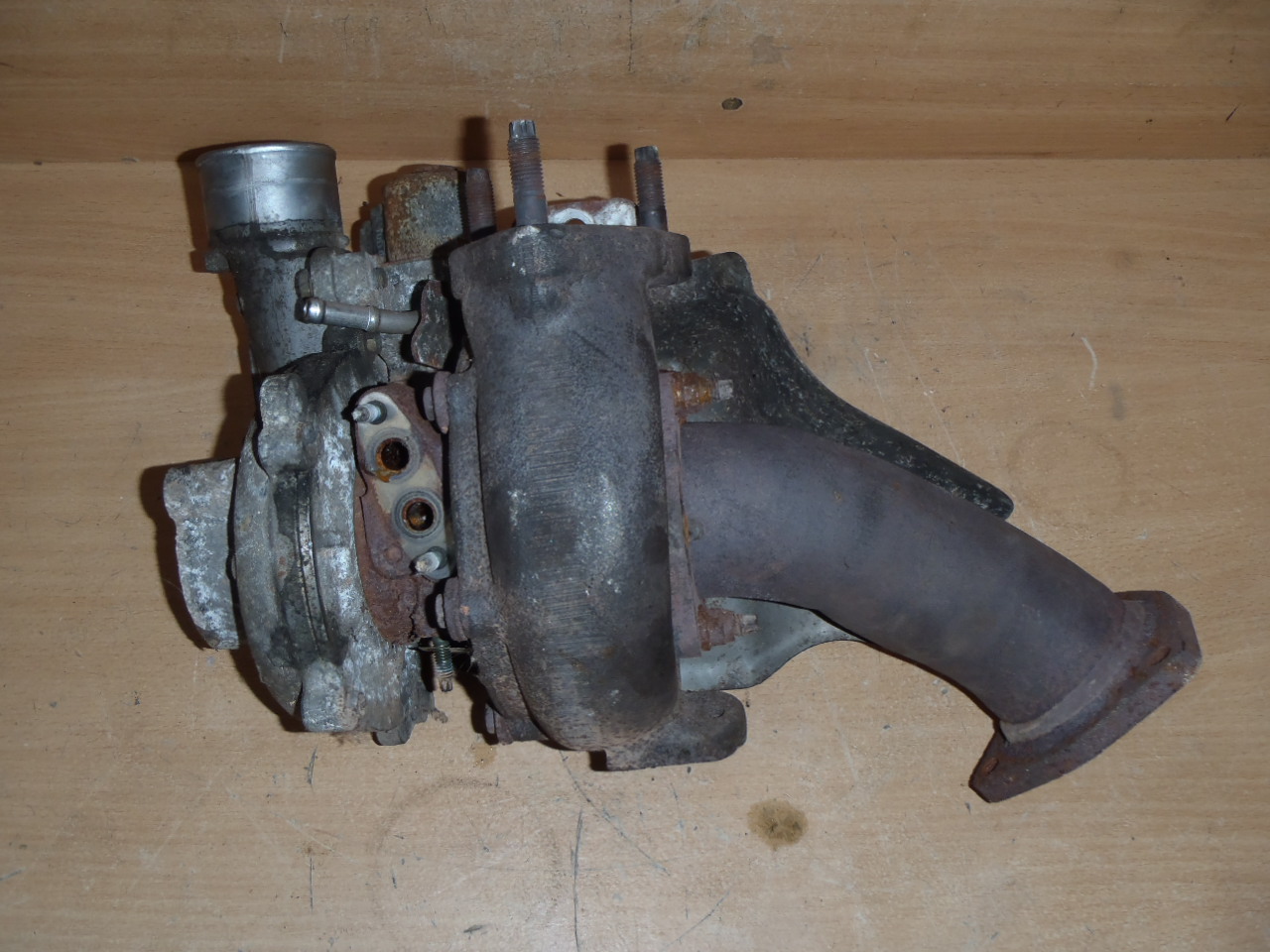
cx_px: 635
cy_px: 476
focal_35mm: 38
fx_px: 1394
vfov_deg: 37.7
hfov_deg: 49.0
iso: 100
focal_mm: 6.83
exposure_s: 1/40
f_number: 4.6
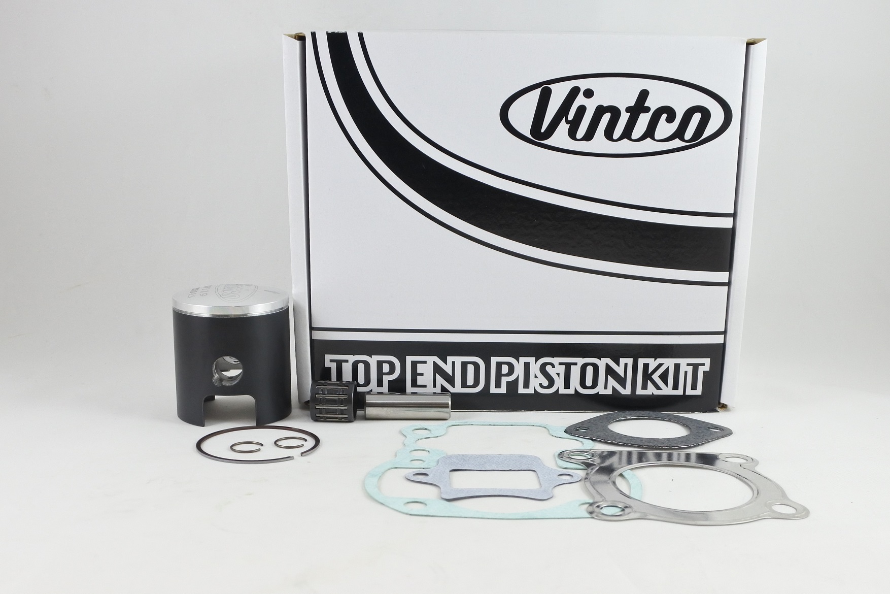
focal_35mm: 34
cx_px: 445
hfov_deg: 55.8
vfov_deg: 38.9
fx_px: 841
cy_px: 297
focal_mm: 12.6
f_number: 3.8
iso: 450
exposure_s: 1/125
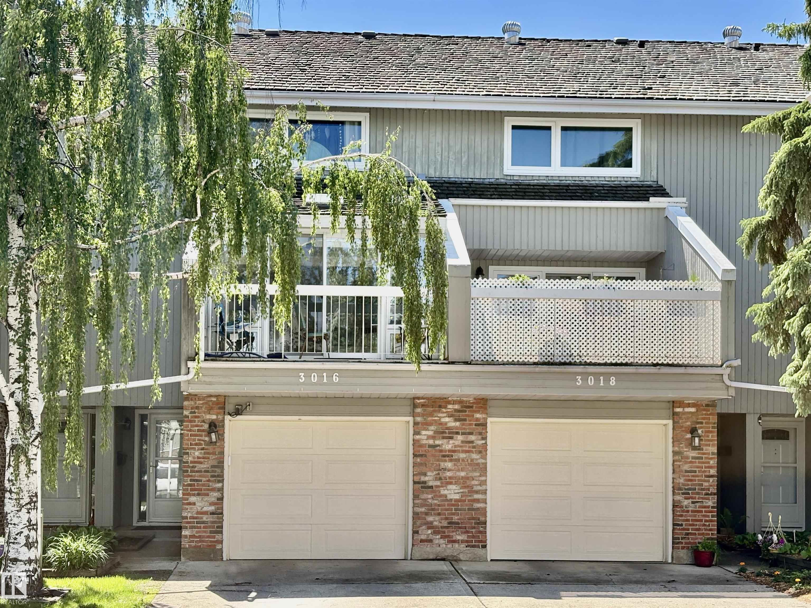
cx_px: 406
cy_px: 304
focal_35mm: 52
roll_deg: +2.2
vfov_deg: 28.0
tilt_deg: +7.9
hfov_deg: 36.8
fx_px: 1218
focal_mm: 5.96
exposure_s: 1/1590
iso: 50
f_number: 1.6
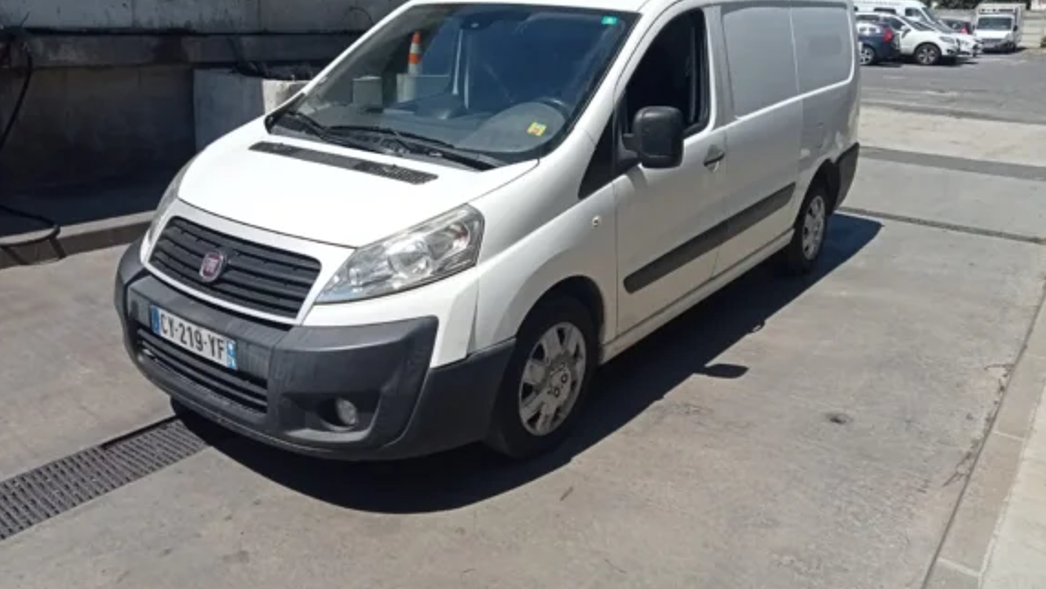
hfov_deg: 61.0
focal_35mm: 32
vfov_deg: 36.2
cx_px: 510
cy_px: 183
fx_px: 888
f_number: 2.2
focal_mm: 3.46
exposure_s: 1/1799
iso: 100
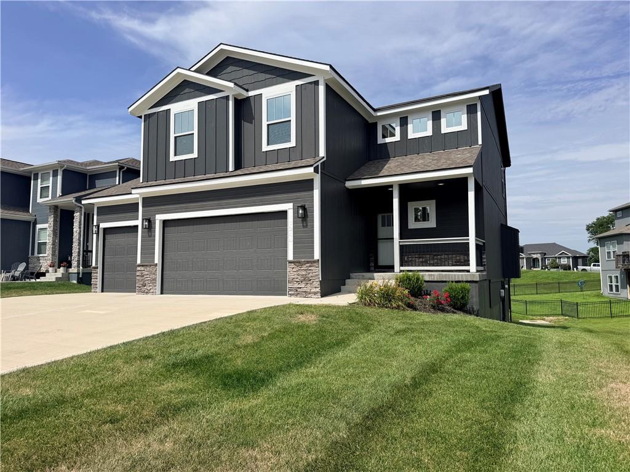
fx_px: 437
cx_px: 315
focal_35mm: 24
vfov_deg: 56.8
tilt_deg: +5.2
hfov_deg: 71.6
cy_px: 236
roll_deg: +0.6
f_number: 1.78
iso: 80
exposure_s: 1/7353
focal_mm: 6.76
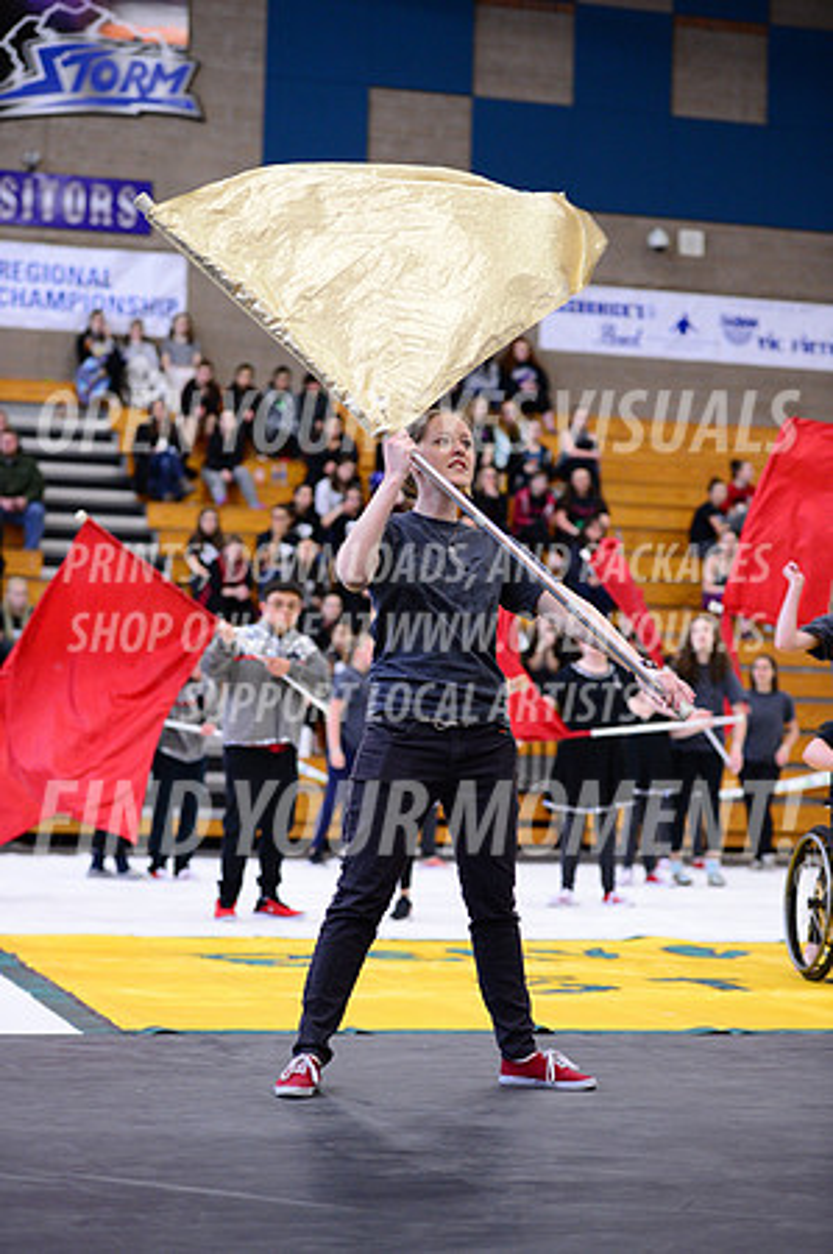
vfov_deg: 24.8
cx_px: 416
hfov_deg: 16.6
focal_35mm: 82
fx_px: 2852
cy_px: 627
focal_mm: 82
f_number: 2.8
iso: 4000
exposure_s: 1/320
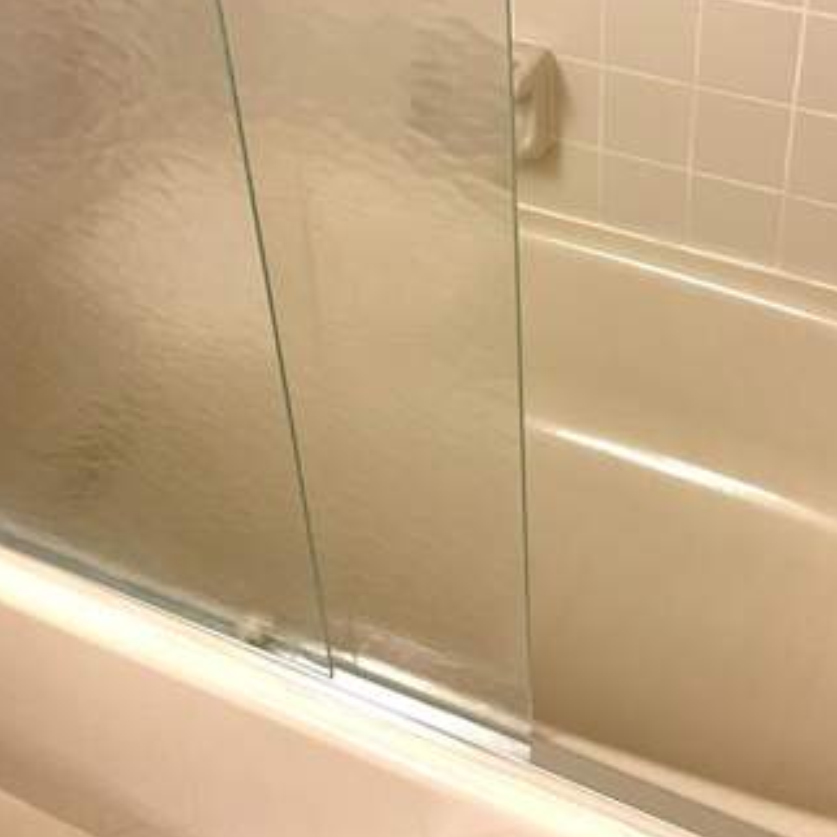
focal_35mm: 51
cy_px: 263
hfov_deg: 33.1
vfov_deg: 33.0
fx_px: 1395
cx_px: 556
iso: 64
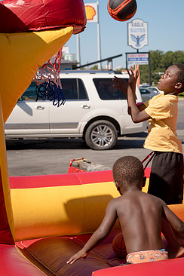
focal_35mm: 86
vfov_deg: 23.6
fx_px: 659
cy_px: 121
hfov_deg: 15.9
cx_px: 112
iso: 125
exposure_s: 1/400
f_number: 8
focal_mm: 70
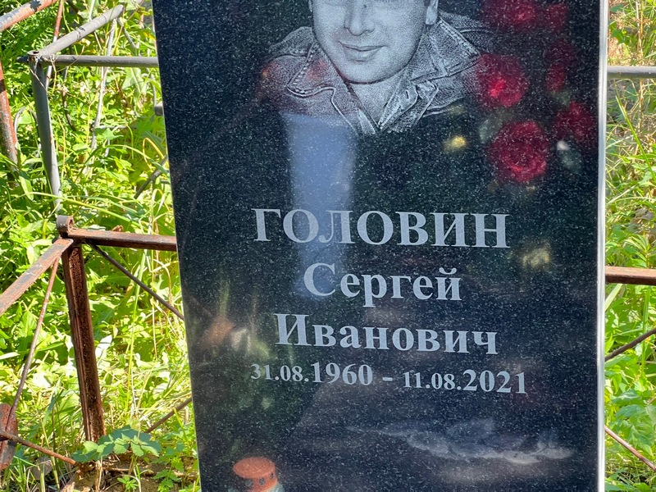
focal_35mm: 77
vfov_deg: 19.1
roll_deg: +4.6
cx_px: 328
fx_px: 1459
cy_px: 246
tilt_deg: -20.9
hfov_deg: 25.3
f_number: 2.8
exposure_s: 1/99
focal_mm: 9
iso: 100
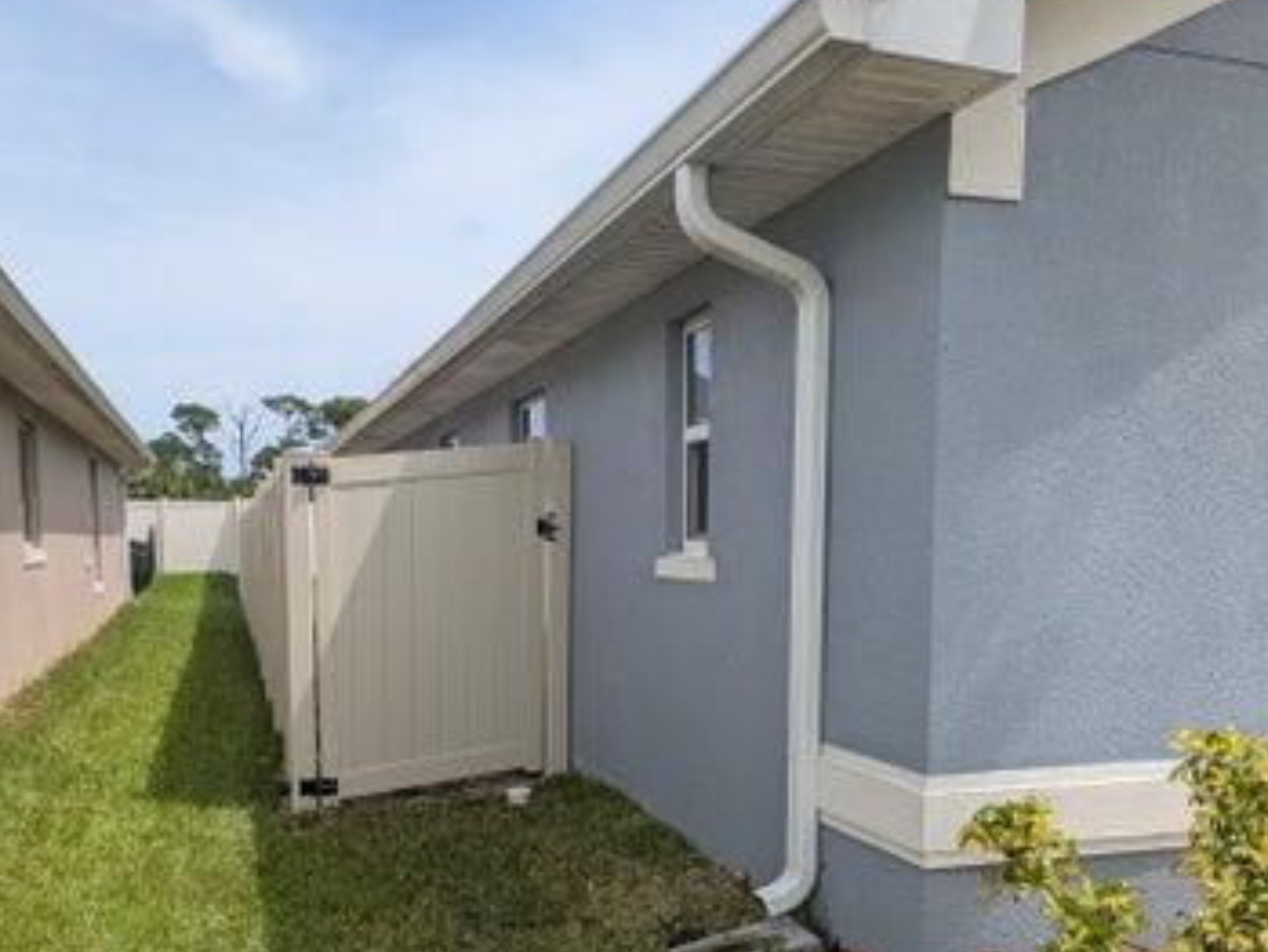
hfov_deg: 55.3
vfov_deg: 41.8
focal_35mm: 33
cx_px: 643
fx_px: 1209
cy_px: 701
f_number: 1.7
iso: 29
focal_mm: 4.53
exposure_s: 1/1404
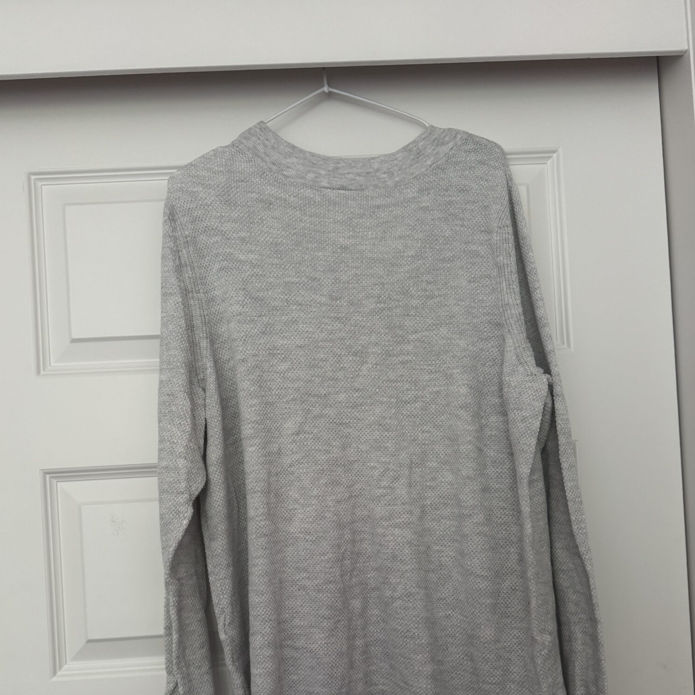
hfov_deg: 55.6
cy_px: 459
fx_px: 659
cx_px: 343
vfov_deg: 54.6
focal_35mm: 29
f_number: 1.78
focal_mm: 6.76
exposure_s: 1/81
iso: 200
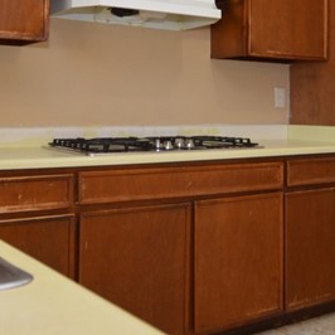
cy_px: 112
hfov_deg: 32.7
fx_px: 569
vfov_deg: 32.5
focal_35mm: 52
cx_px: 198
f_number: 4
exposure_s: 1/60
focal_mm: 10
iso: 400
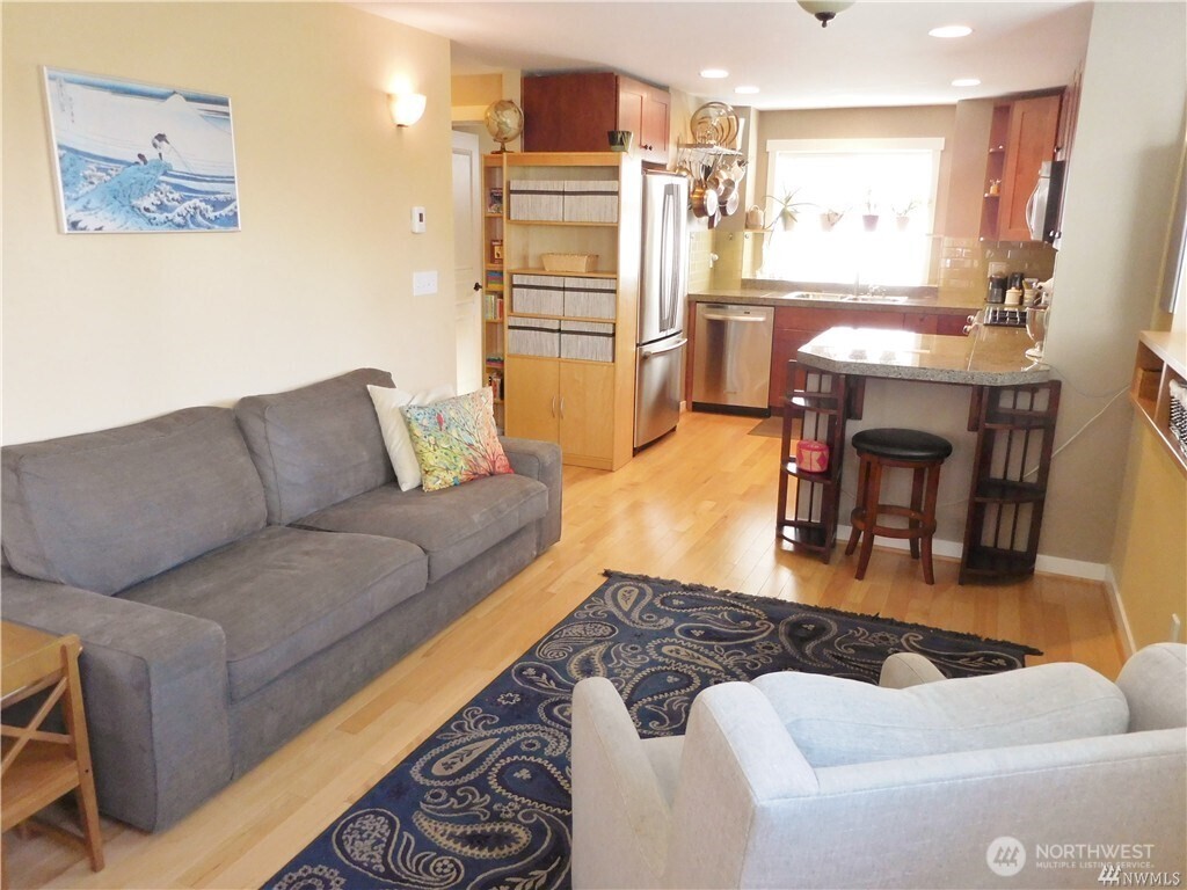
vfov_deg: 54.9
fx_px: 857
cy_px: 445
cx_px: 594
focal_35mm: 25
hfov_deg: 69.4
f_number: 3.3
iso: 280
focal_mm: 4.5
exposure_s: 1/30
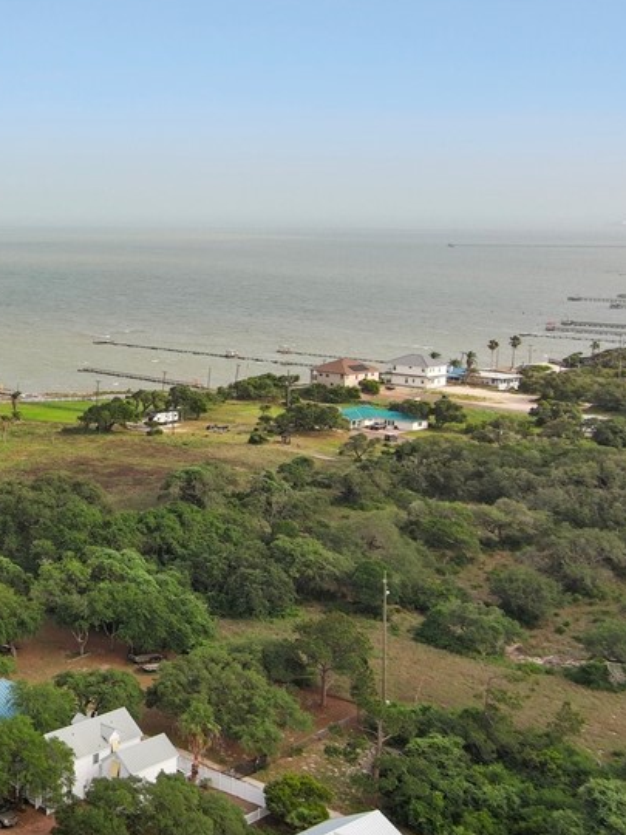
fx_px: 1350
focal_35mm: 56
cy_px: 387
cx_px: -172
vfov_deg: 34.3
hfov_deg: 23.3
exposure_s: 1/50
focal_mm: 10.57
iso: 100
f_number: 2.8
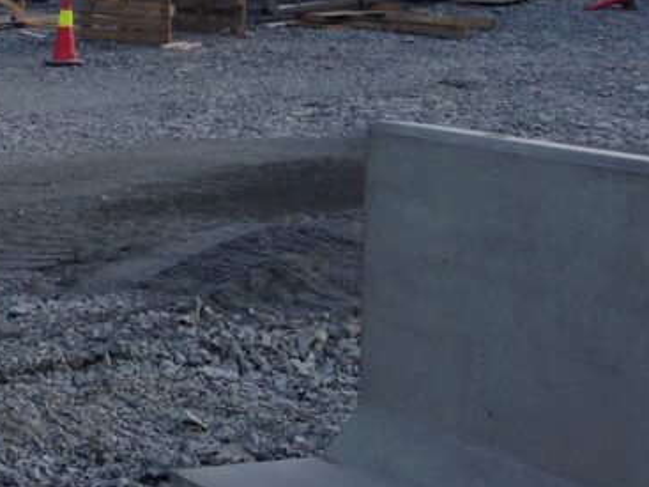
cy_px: -145
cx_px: -53
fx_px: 1724
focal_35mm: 92
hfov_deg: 20.4
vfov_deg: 15.3
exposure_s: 1/653
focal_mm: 4.13
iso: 50
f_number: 2.4
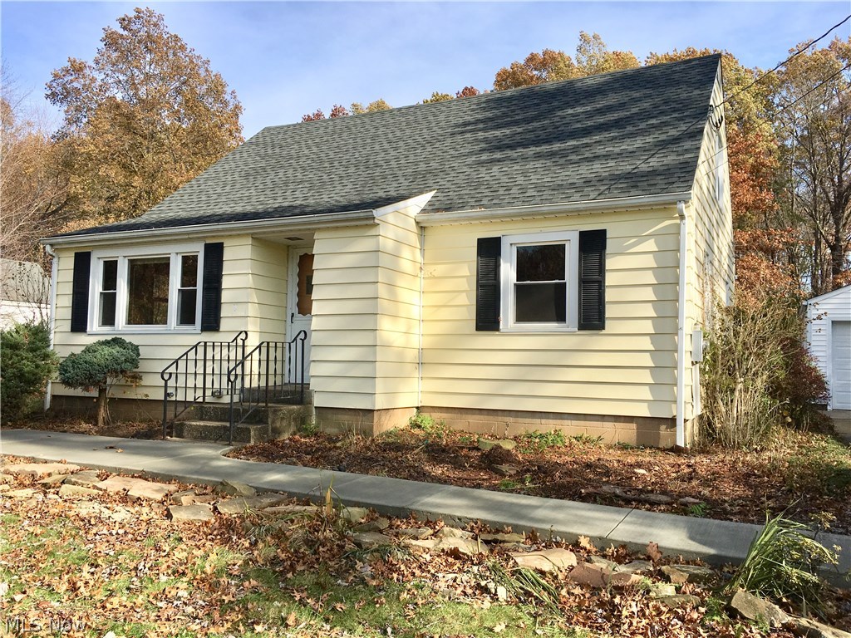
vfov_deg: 48.2
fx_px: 713
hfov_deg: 61.7
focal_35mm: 29
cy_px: 319
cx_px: 426
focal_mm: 4.15
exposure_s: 1/1183
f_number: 2.2
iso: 25
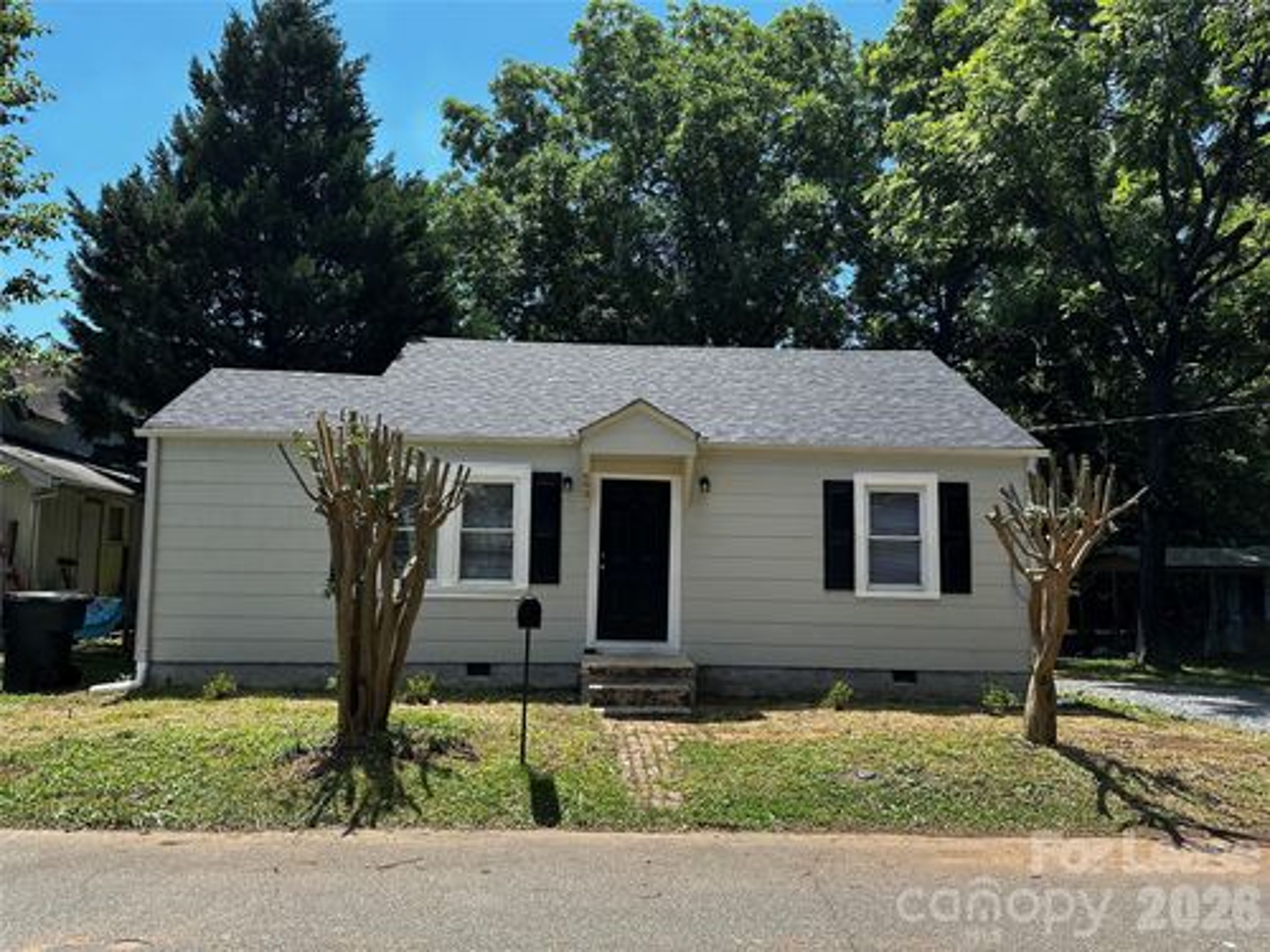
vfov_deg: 56.8
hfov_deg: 71.6
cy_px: 476
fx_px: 881
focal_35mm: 24
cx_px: 635
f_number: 1.78
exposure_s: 1/2155
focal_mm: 6.86
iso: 80
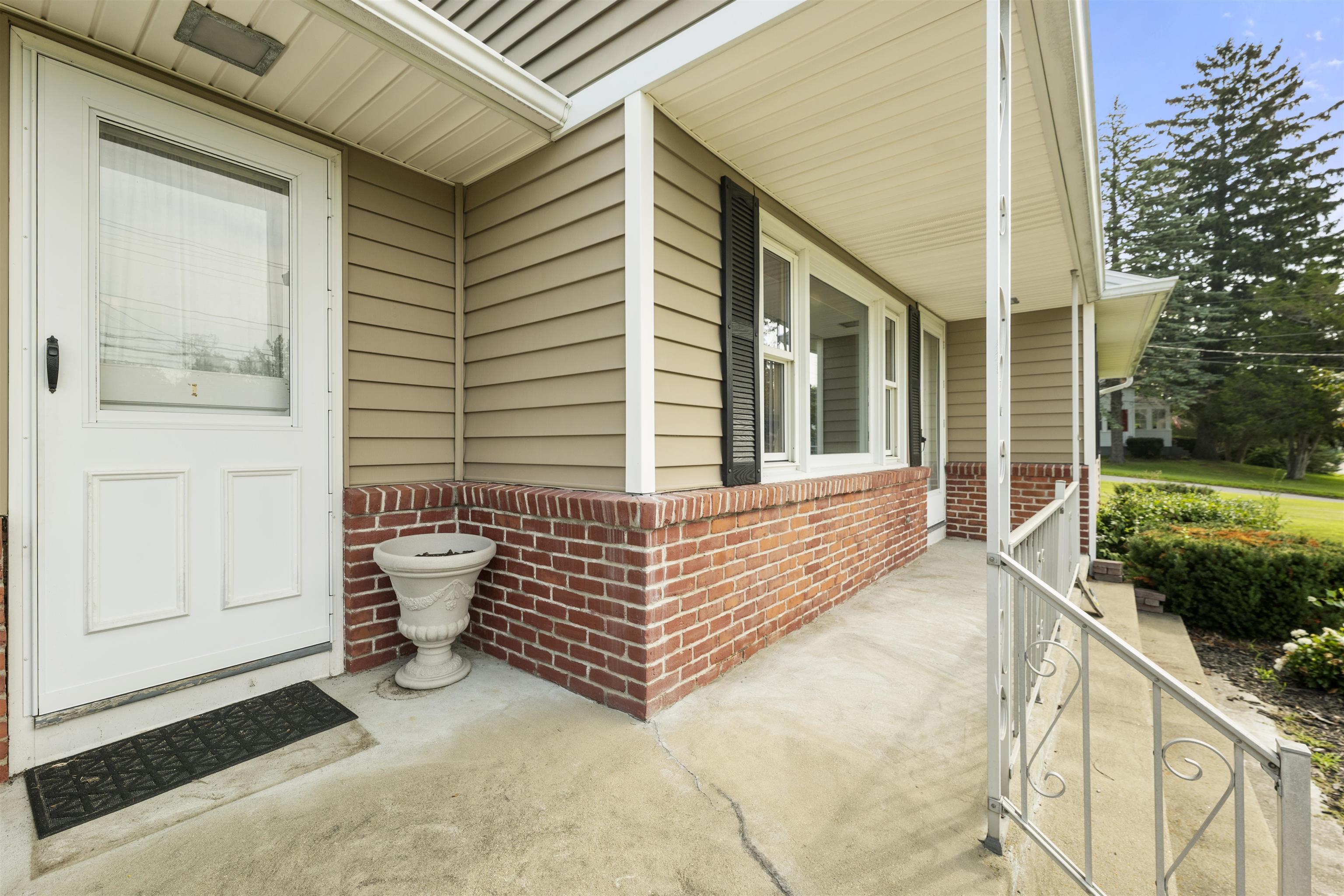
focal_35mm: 14
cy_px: 448
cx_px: 672
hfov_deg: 104.3
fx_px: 523
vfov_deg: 81.2
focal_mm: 14
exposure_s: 1/200
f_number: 8
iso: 400
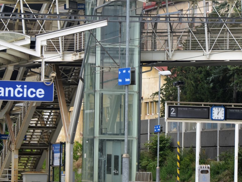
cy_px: 79
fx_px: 2090
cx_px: 120
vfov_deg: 5.0
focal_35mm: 299
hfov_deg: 6.6
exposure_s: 1/250
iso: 200
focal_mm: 105
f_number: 8
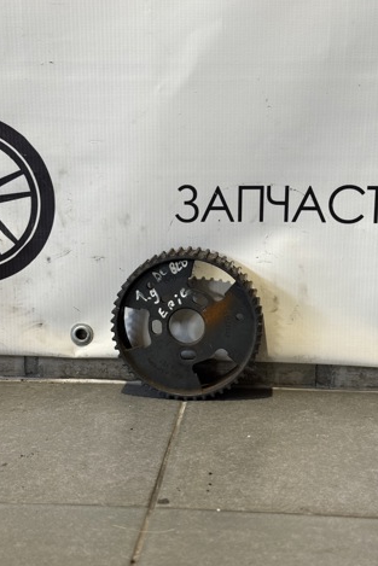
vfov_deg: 38.9
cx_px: 191
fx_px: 803
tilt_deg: -11.0
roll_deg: -0.6
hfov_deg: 26.5
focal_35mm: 51
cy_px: 278
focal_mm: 6.76
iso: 250
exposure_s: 1/50
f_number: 1.78
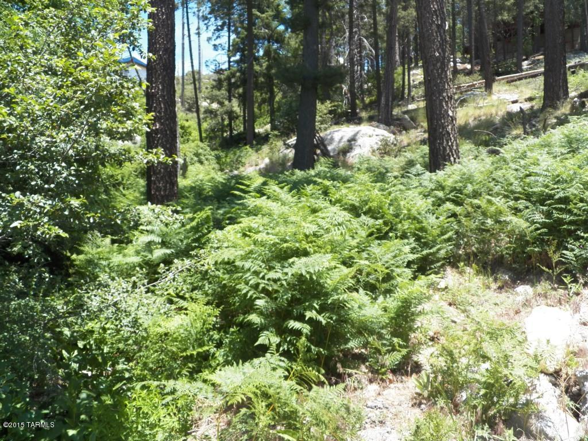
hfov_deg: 63.4
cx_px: 294
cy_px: 220
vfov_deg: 49.7
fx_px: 476
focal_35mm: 28
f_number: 4
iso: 125
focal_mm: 4.9
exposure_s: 1/500
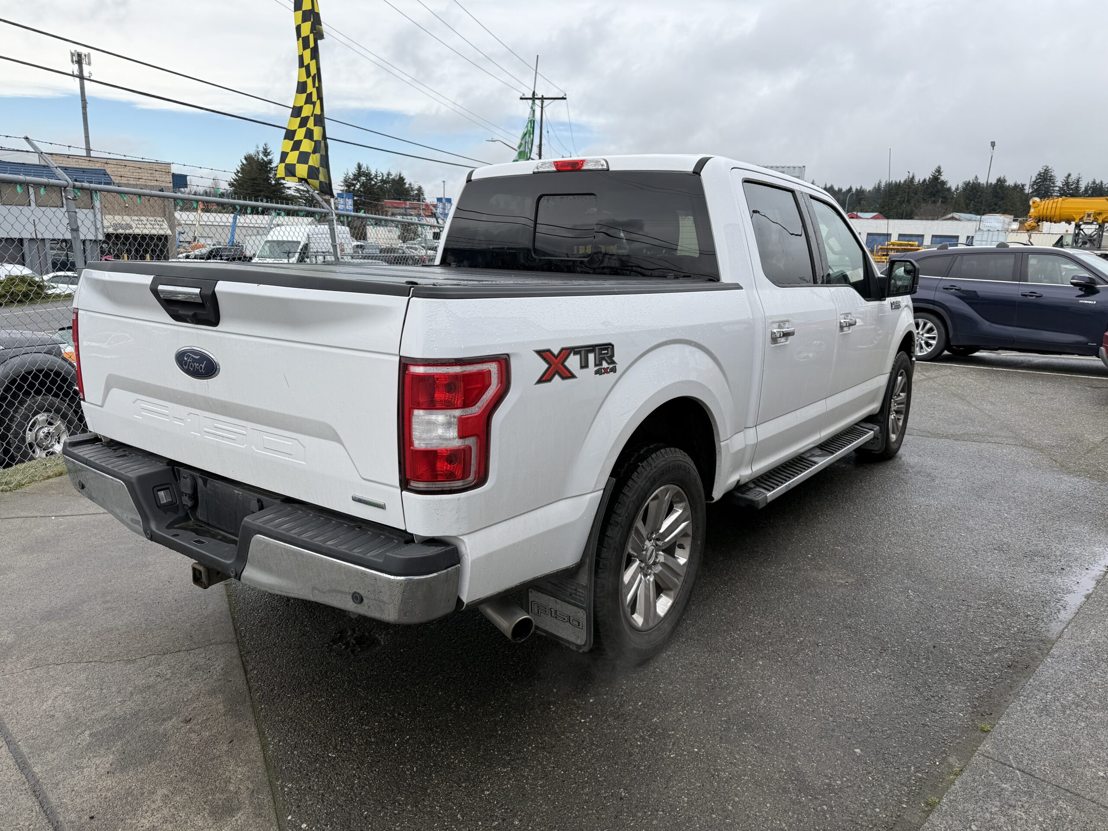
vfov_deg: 56.8
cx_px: 554
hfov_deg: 71.6
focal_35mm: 24
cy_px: 416
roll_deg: -1.8
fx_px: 768
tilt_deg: -11.2
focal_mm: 6.76
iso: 80
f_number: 1.78
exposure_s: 1/3145
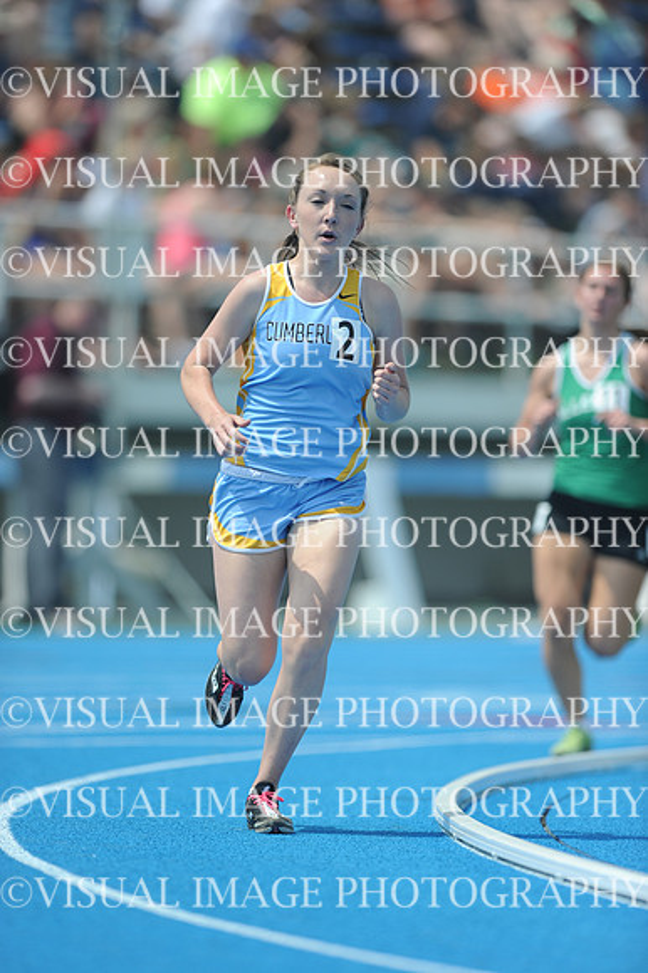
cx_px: 324
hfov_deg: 3.4
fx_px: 10812
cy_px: 486
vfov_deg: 5.2
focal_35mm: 400
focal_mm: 400
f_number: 3.5
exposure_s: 1/3200
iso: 200
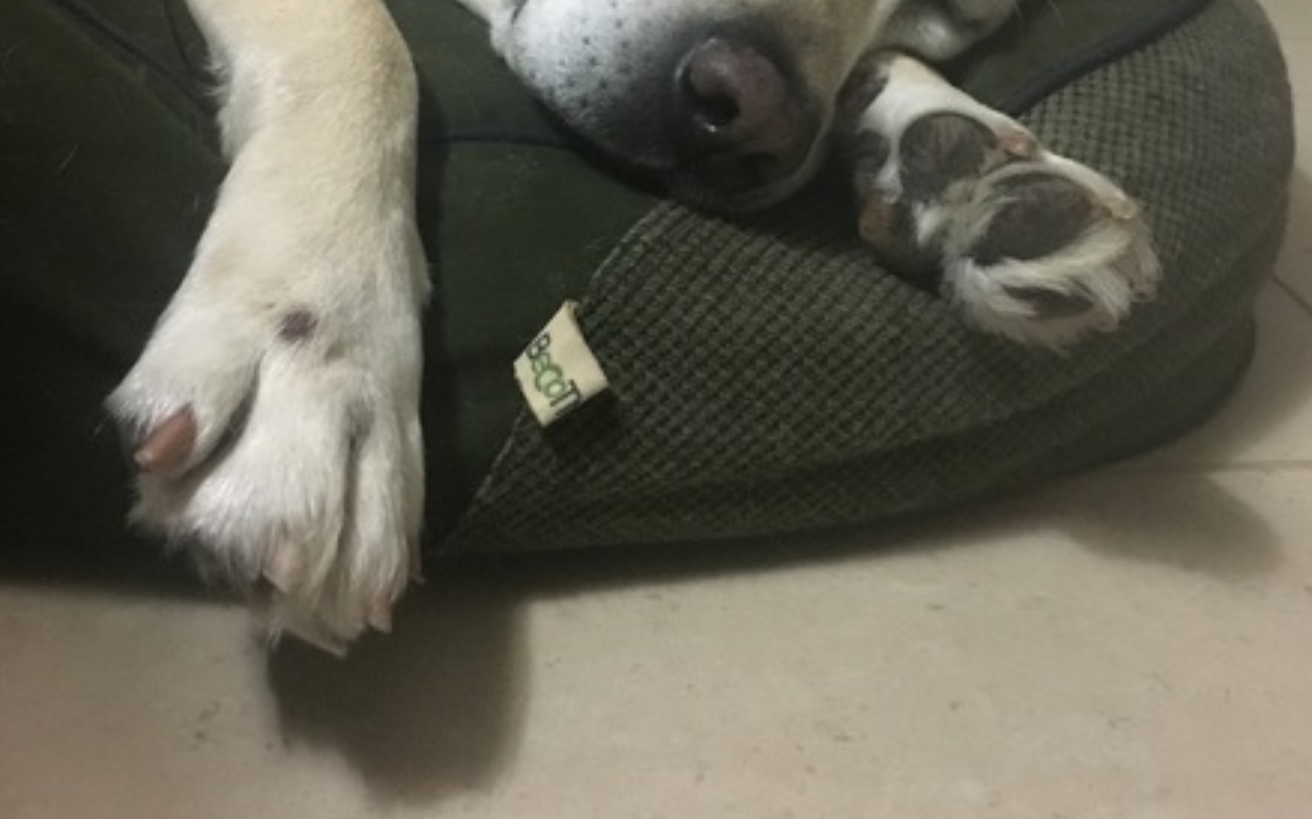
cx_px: 660
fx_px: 1501
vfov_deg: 28.2
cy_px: -42
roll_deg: -6.0
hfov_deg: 47.2
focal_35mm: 42
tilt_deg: -15.1
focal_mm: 4.15
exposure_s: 1/17
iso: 250
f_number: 2.2
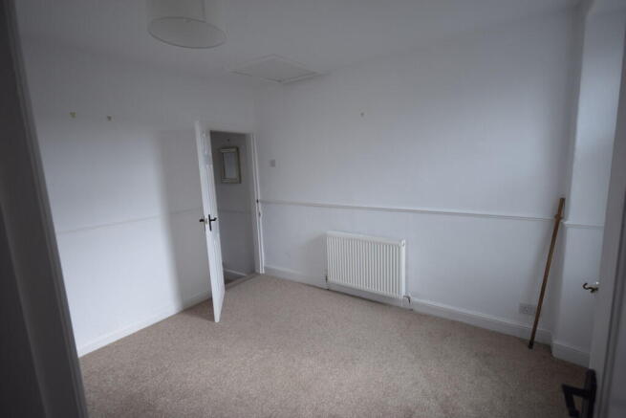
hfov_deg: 90.0
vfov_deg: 67.4
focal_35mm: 18
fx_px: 313
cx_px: 313
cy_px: 209
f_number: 5
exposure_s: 1/100
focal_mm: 12
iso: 400
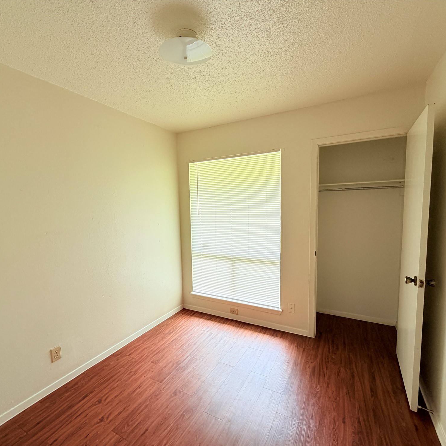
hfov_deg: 83.8
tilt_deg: -5.4
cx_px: 208
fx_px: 248
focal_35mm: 17
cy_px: 229
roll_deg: +1.8
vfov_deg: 84.0
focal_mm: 2.22
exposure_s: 1/121
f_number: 2.2
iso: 125
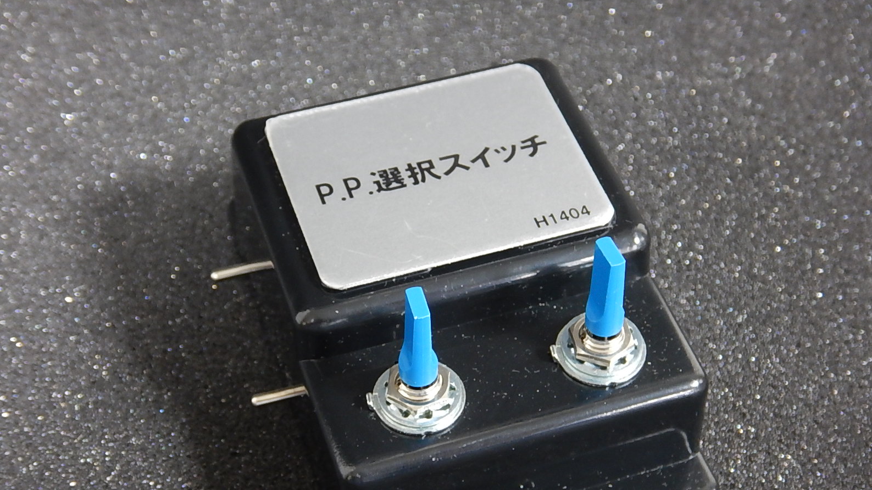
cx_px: 439
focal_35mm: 67
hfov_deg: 31.4
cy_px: 328
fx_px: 1549
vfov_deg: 17.9
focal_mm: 11
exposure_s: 1/6
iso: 400
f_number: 4.4
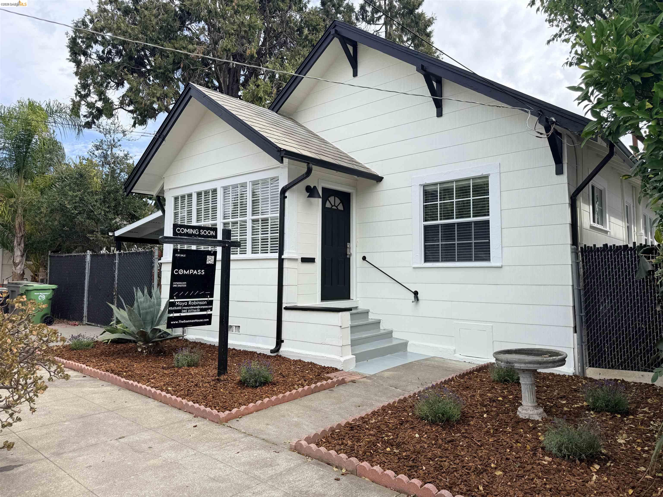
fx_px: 460
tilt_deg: +1.3
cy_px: 248
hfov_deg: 71.6
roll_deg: +0.8
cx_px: 332
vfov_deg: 56.8
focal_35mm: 24
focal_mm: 6.76
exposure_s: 1/2000
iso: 80
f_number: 1.78
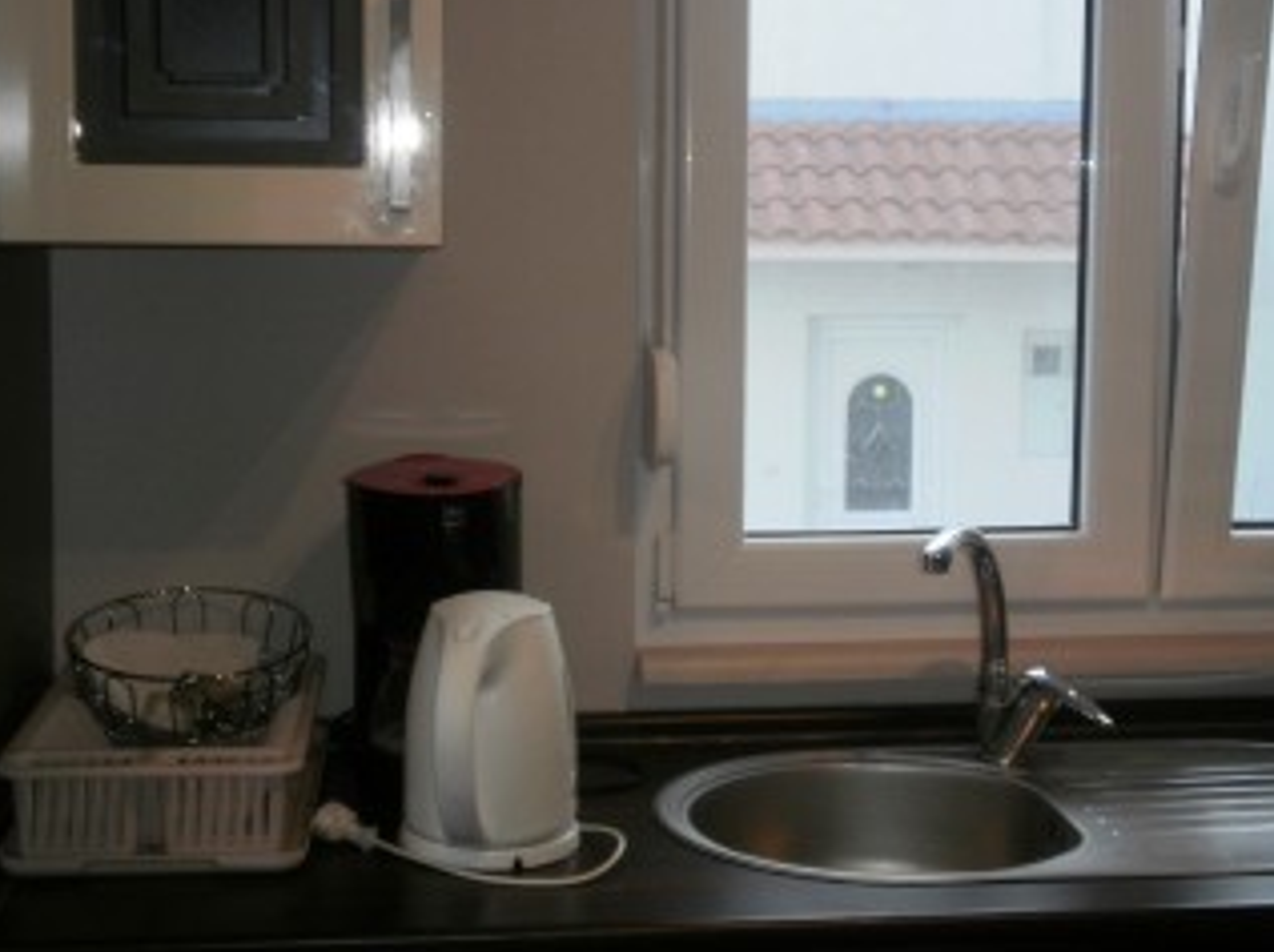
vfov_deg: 25.1
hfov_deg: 33.3
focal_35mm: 58
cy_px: 353
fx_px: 2132
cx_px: 641
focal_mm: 7.61
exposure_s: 1/40
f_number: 3.4
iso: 125
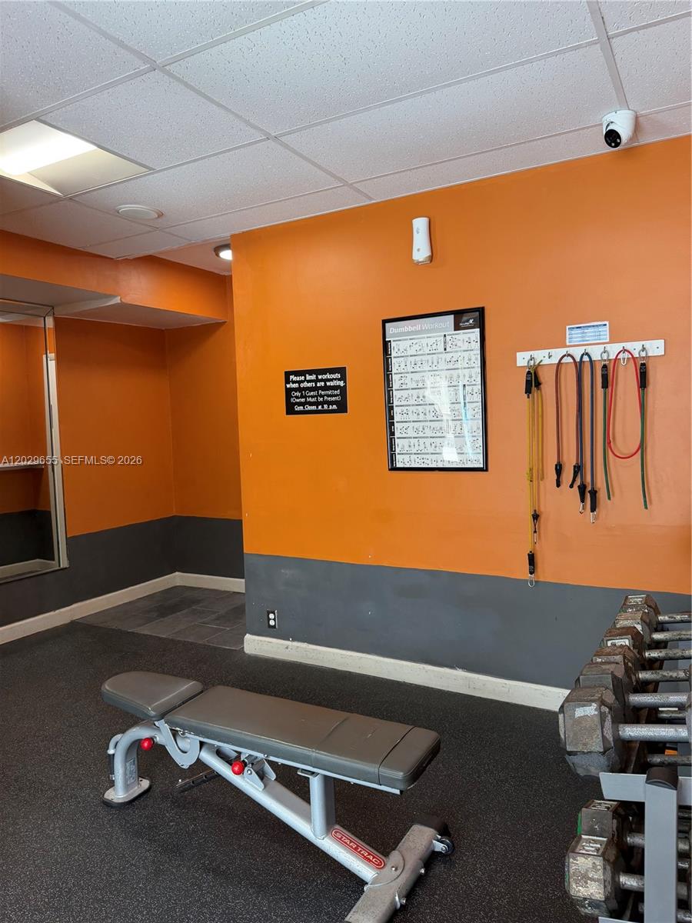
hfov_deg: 56.8
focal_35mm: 24
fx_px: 640
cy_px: 462
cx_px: 346
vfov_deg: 71.6
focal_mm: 6.76
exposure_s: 1/120
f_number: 1.78
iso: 160
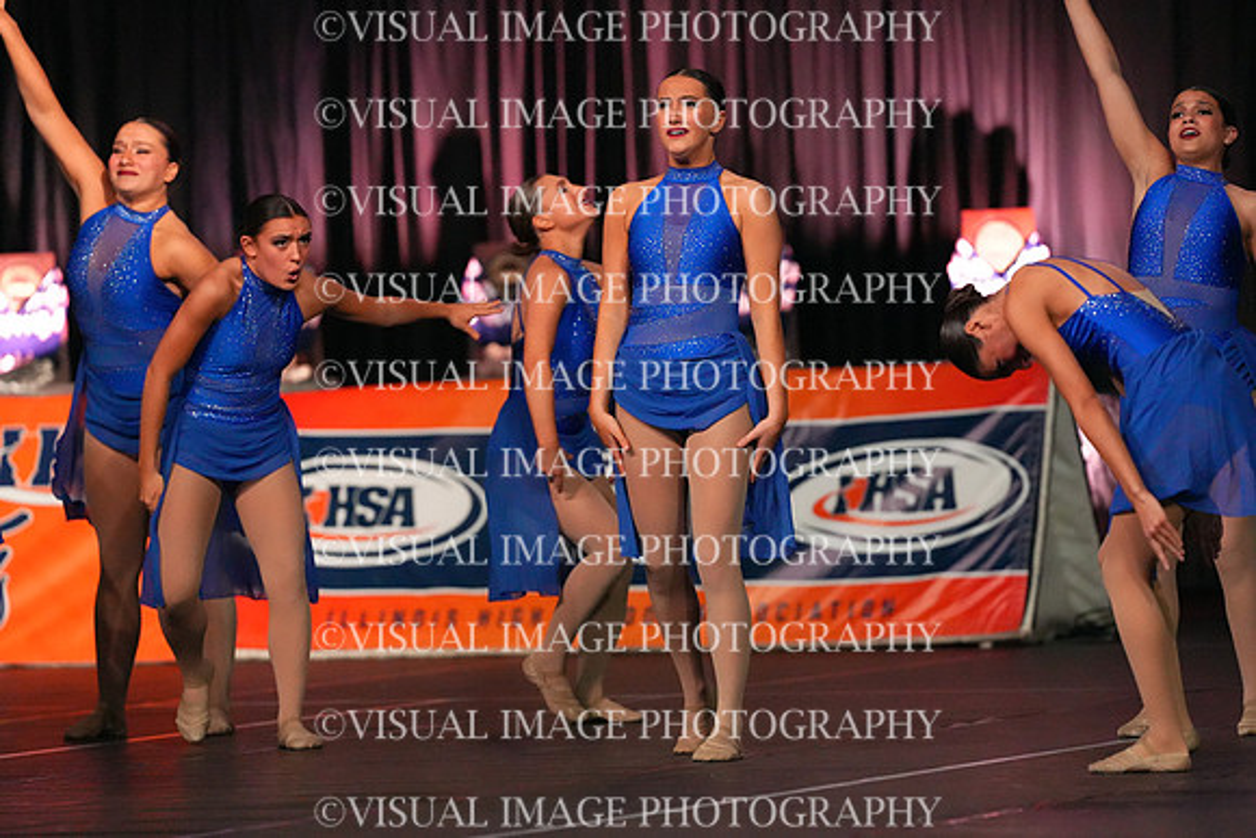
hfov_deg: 6.9
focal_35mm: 300
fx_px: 10469
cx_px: 628
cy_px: 419
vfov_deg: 4.6
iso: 16000
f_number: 3.5
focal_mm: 300
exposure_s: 1/1250
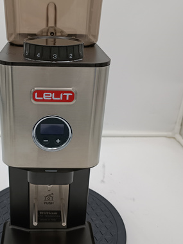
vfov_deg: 45.8
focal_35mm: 41
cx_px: 47
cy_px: 124
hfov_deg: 34.4
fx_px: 289
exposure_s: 1/192
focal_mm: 4.81
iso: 143
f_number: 1.8
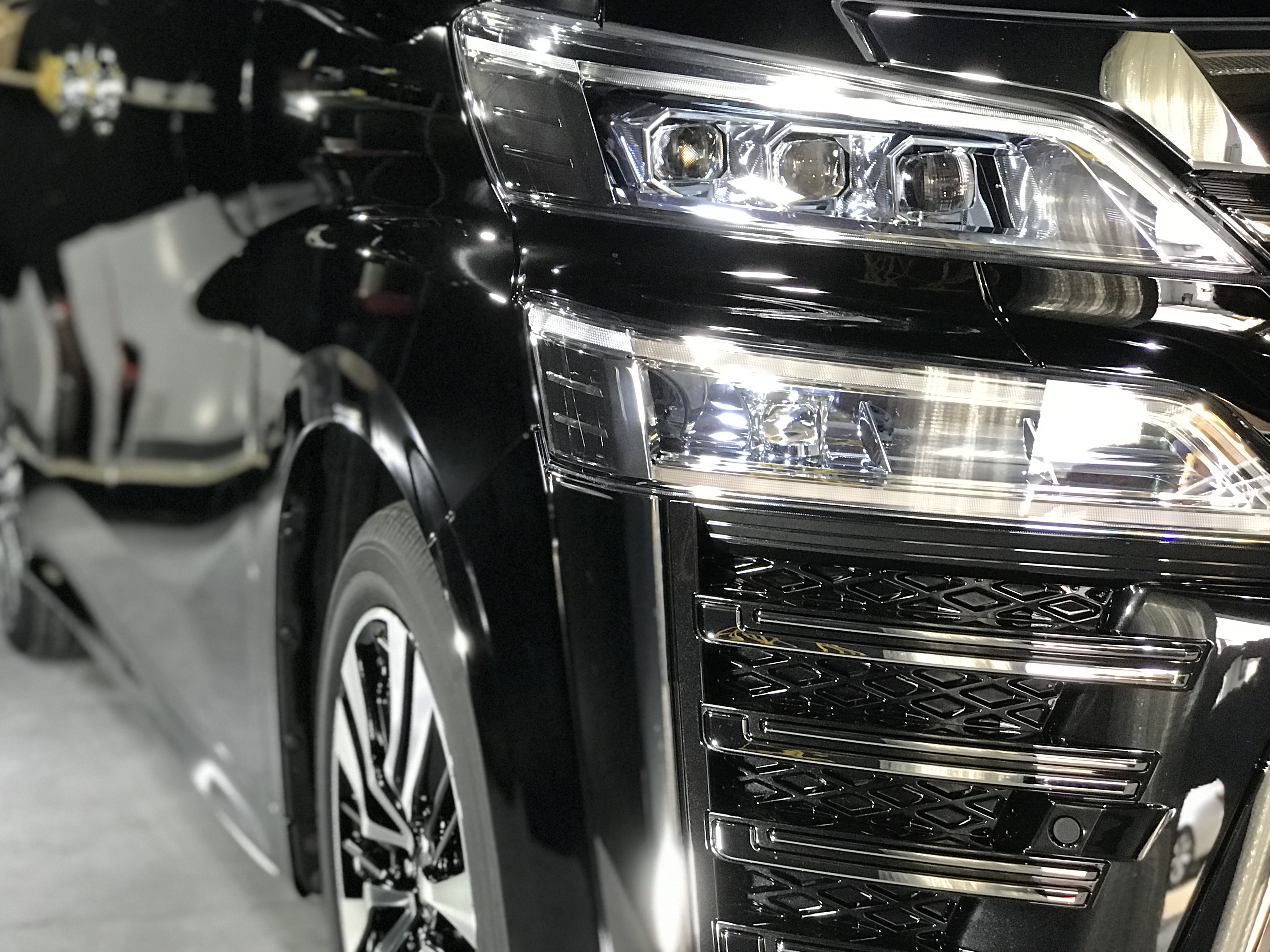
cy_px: 353
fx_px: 2642
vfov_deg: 20.4
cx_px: 513
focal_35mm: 72
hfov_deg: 27.0
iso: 200
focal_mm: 6.6
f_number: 2.8
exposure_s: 1/60
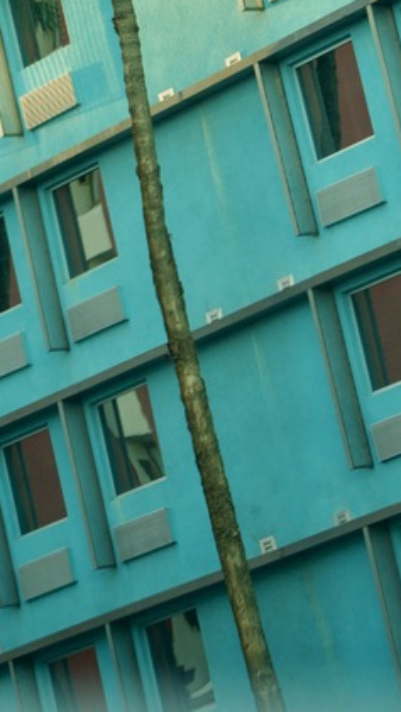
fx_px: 4081
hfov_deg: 5.6
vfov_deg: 9.8
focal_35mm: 216
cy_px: -159
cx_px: 247
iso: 400
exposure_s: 1/400
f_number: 2.8
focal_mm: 80
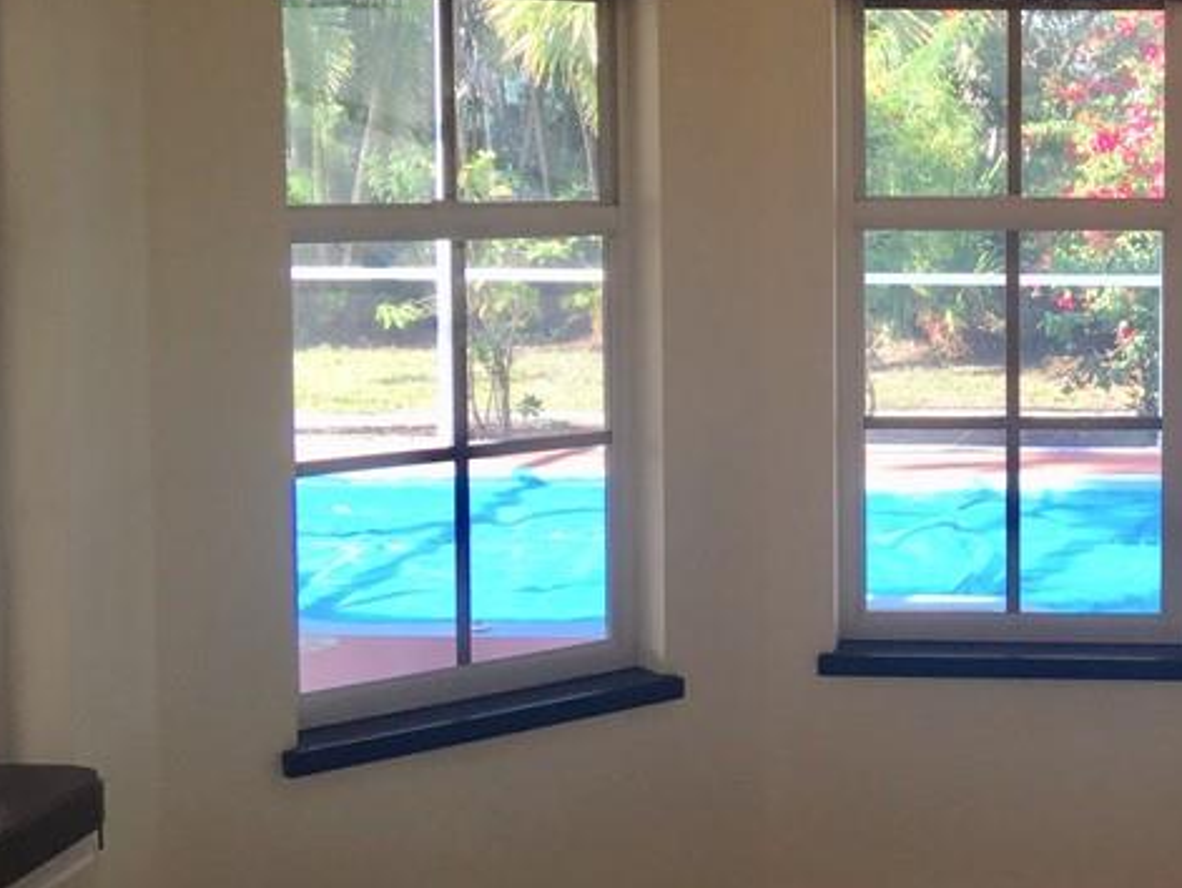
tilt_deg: -2.9
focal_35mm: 63
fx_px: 2153
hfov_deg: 29.2
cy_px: 288
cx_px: 1114
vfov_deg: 23.2
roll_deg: -1.4
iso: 32
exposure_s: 1/120
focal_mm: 4.15
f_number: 2.2
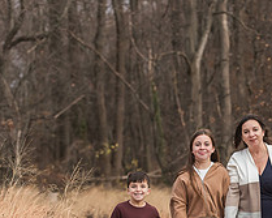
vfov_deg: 6.1
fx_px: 2044
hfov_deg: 7.6
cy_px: 178
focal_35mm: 254
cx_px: 248
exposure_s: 1/800
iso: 1000
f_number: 3.5
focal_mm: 90
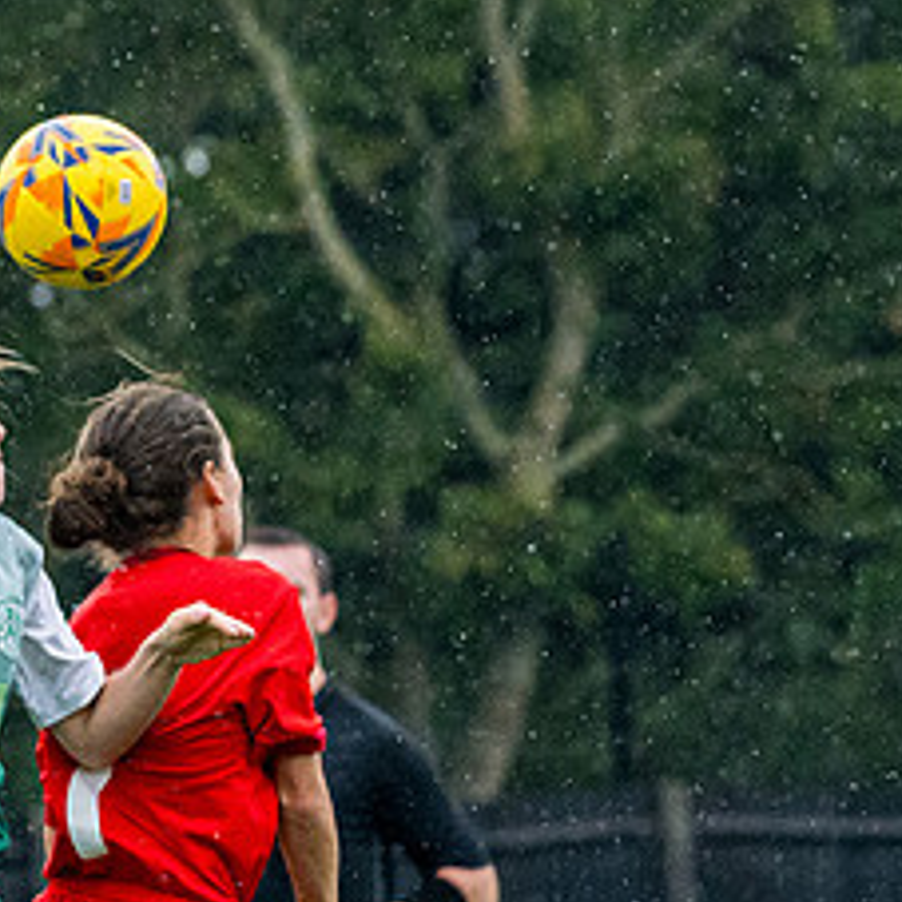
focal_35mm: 680
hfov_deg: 2.6
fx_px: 20047
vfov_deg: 2.6
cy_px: 614
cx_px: -222
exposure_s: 1/1600
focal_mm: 135
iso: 1250
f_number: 4
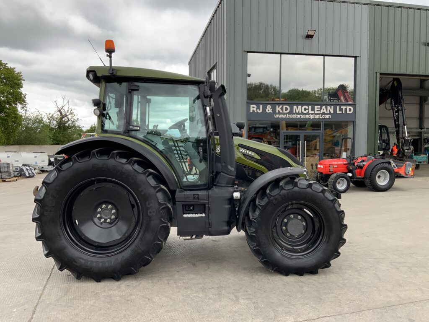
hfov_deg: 61.7
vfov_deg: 48.2
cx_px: 214
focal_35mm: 29
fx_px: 359
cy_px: 161
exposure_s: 1/327
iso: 16
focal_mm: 3
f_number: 1.8
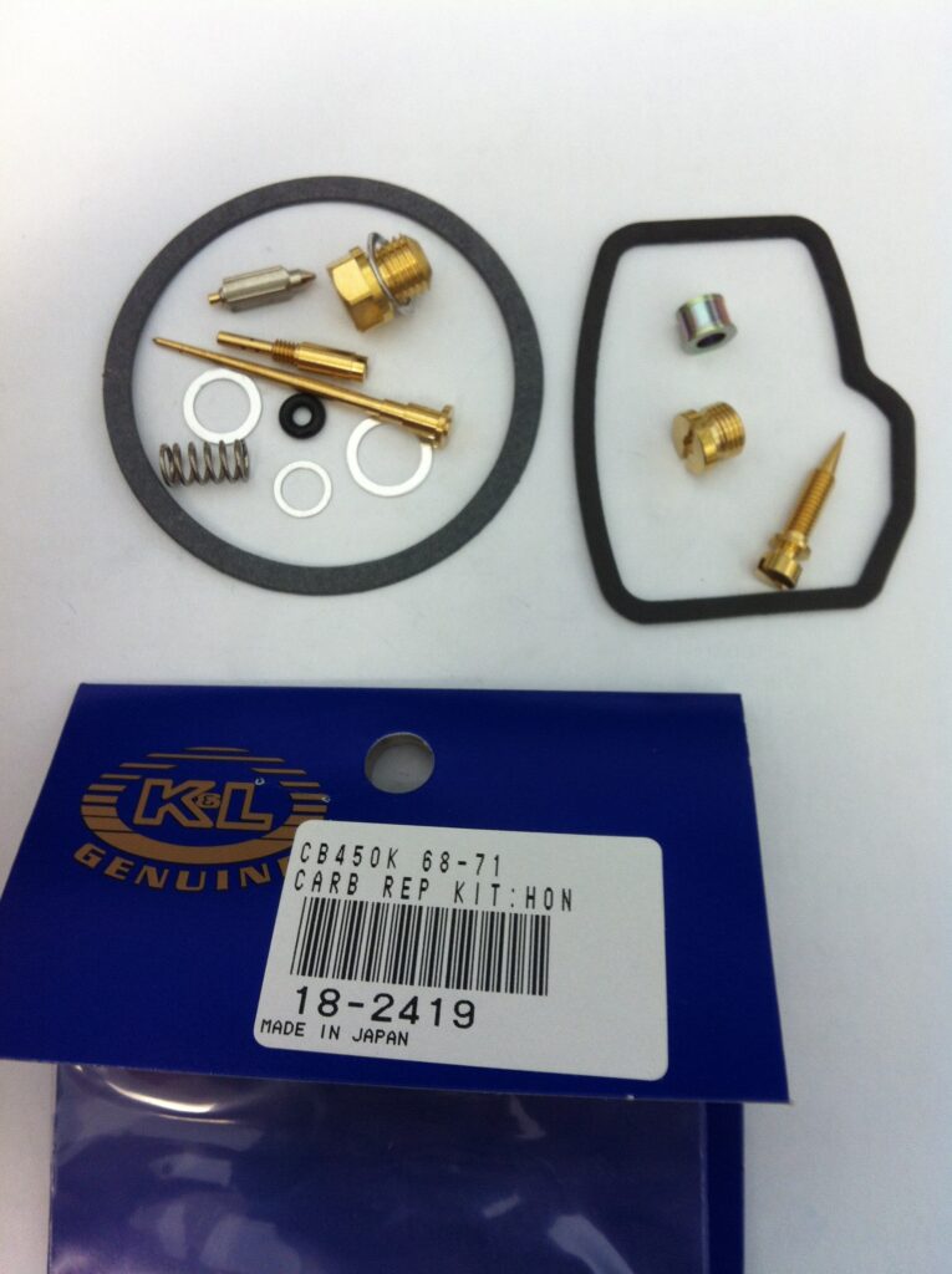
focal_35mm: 35
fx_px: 1287
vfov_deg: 52.7
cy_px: 637
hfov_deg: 40.6
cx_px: 476
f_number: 2.8
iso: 80
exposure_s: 1/15
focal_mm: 3.85
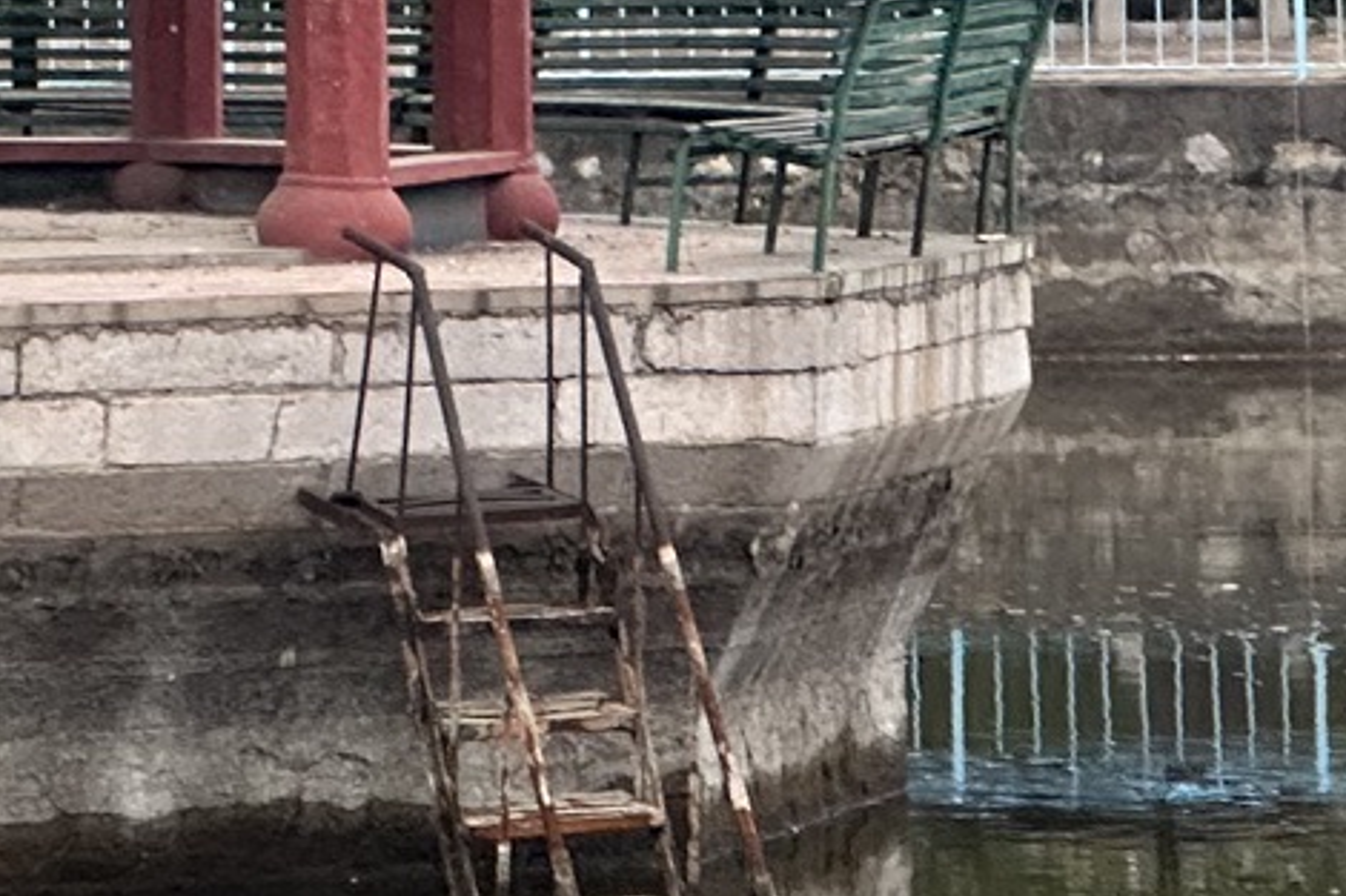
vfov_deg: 4.0
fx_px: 12744
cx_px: -859
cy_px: -770
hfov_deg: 6.0
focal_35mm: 341
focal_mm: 9
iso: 160
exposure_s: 1/99
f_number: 2.8
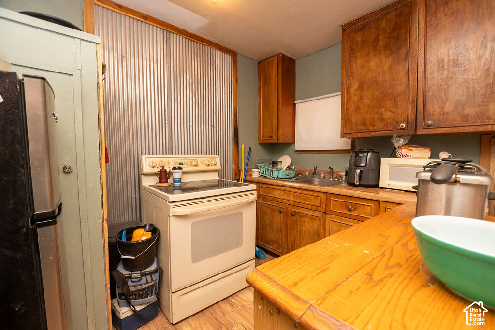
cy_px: 165
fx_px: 207
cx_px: 248
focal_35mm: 15
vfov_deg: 77.1
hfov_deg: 100.1
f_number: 4
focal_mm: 10
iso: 500
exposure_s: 1/200
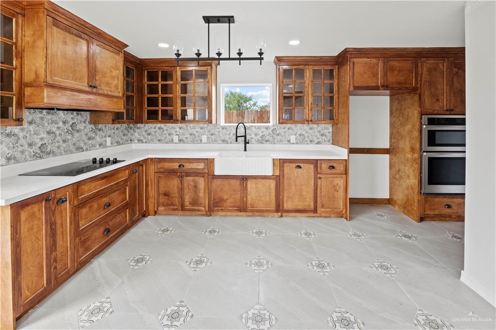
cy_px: 165
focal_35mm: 14
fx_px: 193
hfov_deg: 104.3
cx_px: 248
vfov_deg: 81.2
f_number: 9
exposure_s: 1/15
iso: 640
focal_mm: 14
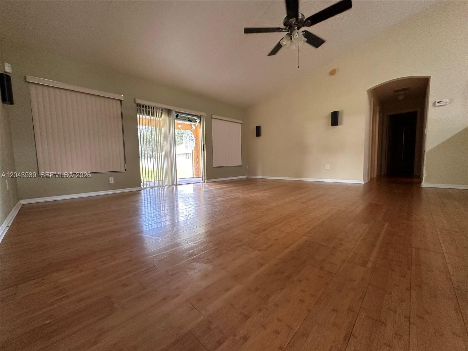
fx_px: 189
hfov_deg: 102.1
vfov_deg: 85.7
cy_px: 176
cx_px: 234
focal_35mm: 14
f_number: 2.2
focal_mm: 2.22
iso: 320
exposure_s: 1/120
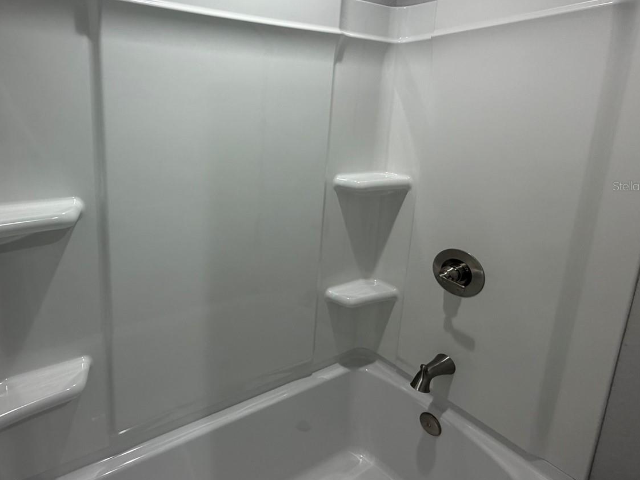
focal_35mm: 20
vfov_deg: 65.2
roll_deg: -0.8
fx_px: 370
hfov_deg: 78.9
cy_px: 186
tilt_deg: -10.5
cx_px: 210
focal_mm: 2.22
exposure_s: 1/120
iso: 100
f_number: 2.2
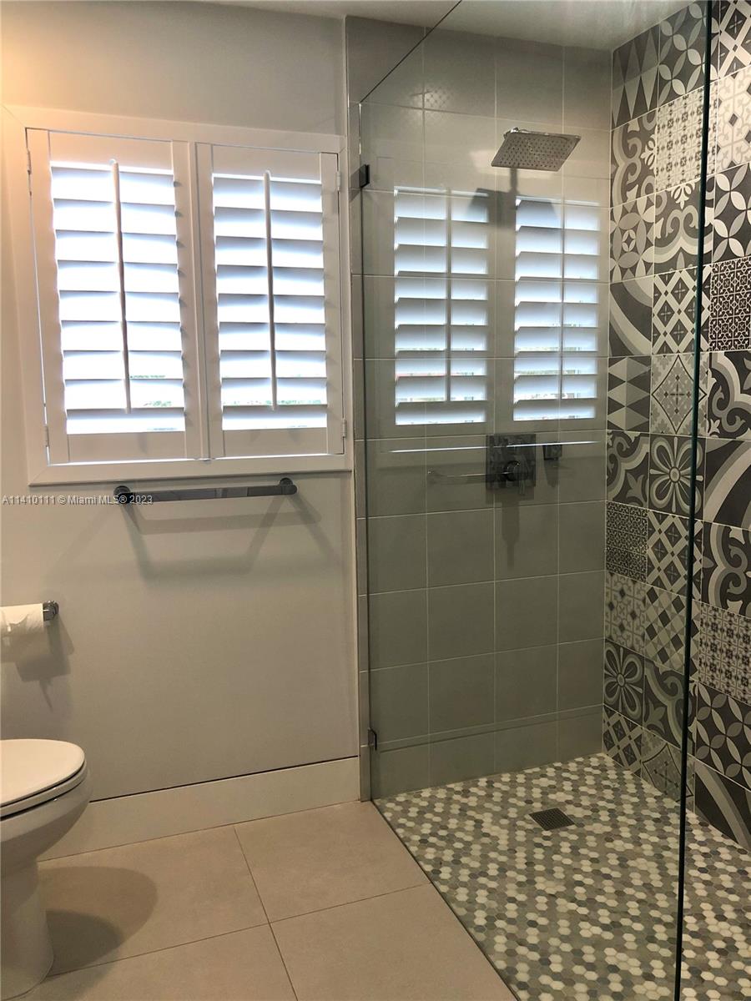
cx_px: 376
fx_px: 810
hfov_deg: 49.7
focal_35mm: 28
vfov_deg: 63.4
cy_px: 500
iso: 25
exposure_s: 1/40
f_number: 1.8
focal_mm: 4
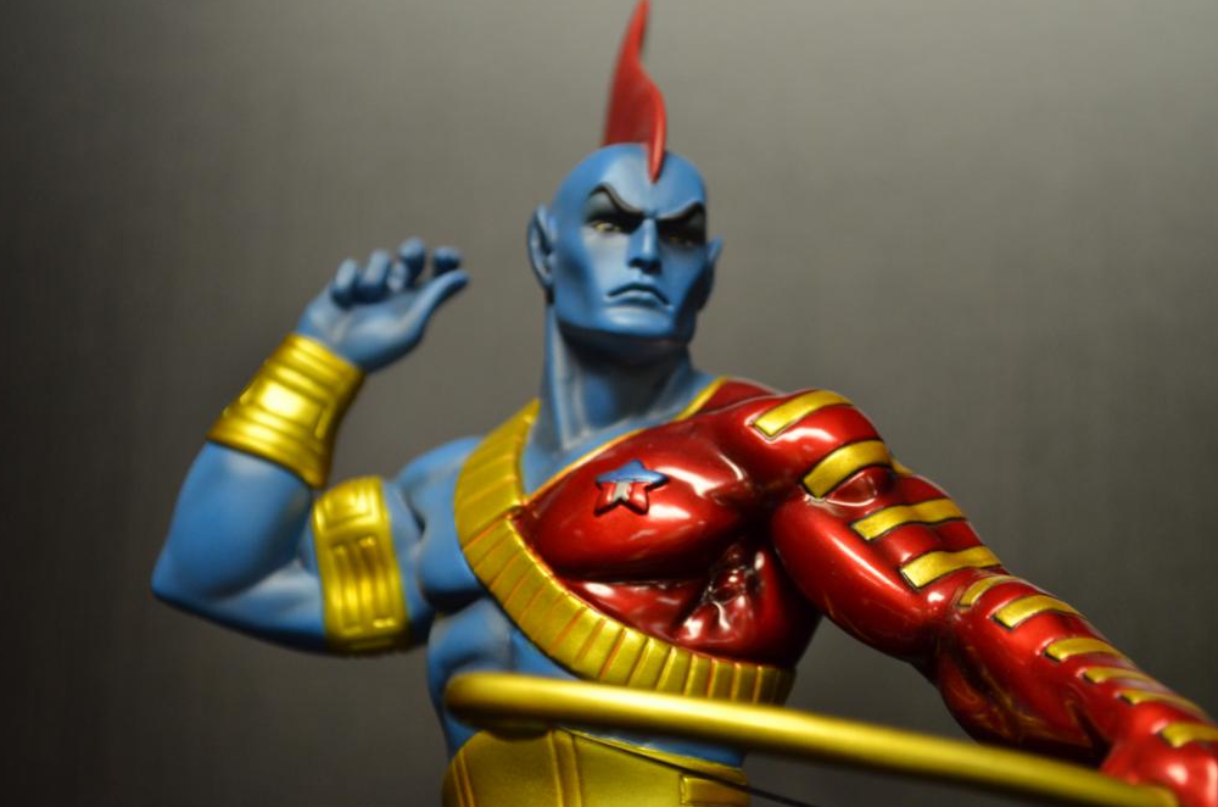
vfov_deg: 16.1
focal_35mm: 85
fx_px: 2853
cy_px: 408
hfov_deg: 24.1
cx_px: 610
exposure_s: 1/30
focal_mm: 55
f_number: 5.6
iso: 800
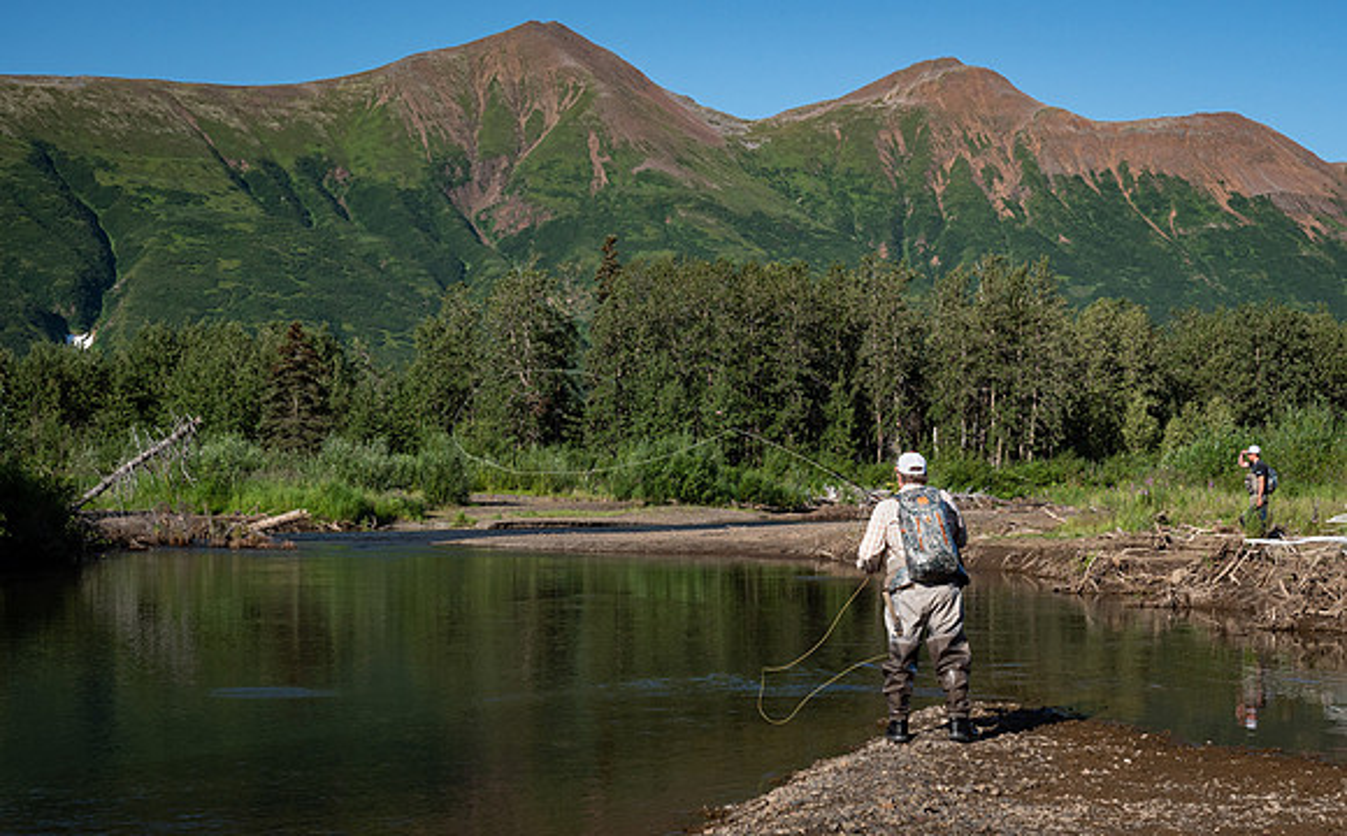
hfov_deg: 33.2
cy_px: 536
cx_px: 719
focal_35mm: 62
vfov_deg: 20.9
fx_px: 2259
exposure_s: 1/320
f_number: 5.6
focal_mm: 27
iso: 320
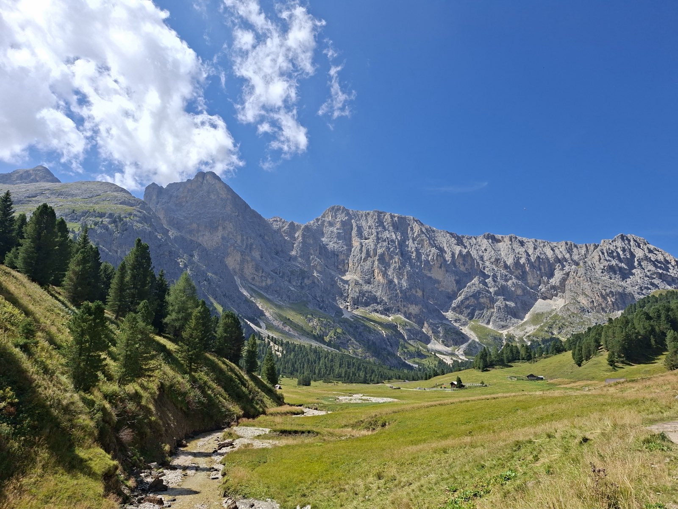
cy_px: 254
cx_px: 339
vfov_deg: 58.9
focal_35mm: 23
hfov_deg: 73.9
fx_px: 450
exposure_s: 1/3226
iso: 50
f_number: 1.8
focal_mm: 5.54
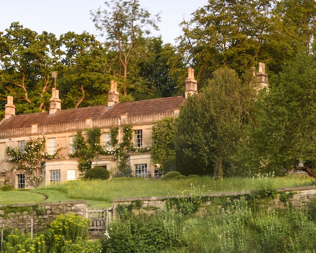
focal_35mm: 115
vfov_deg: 13.3
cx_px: 183
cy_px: 226
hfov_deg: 16.7
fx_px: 1076
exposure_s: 1/1.67
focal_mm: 38
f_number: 16
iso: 64
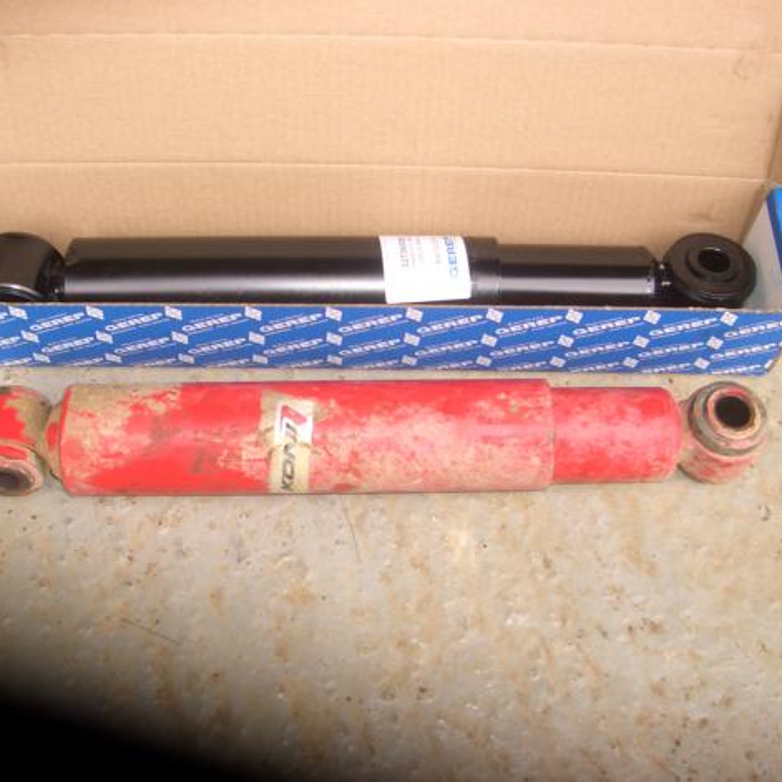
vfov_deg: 40.0
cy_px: 390
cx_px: 342
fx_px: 1073
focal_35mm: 42
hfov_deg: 40.0
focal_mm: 5.8
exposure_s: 1/100
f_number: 2.6
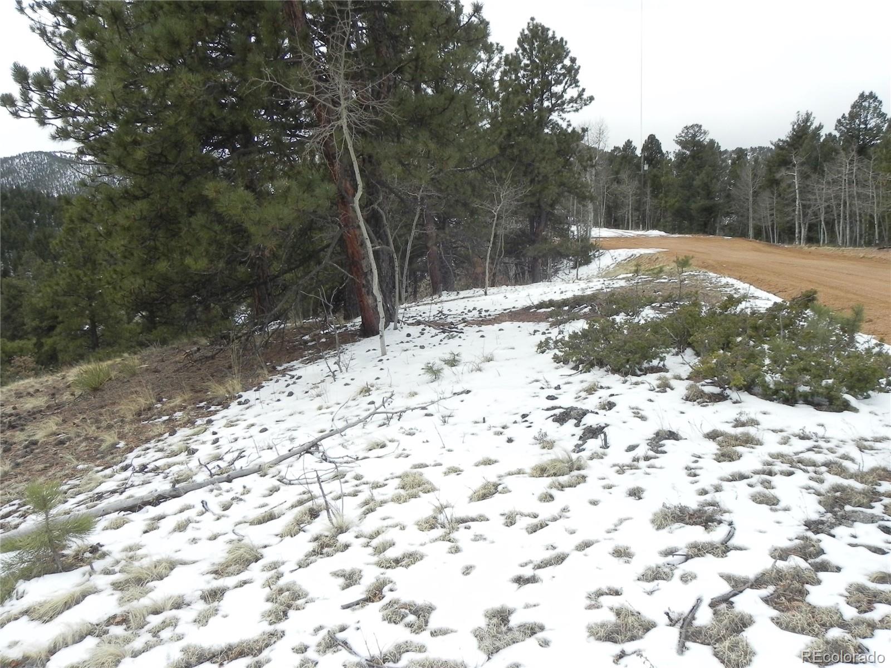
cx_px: 446
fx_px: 669
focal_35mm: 26
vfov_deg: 53.1
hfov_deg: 67.3
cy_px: 334
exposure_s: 1/515
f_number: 8
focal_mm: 4.6
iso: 224
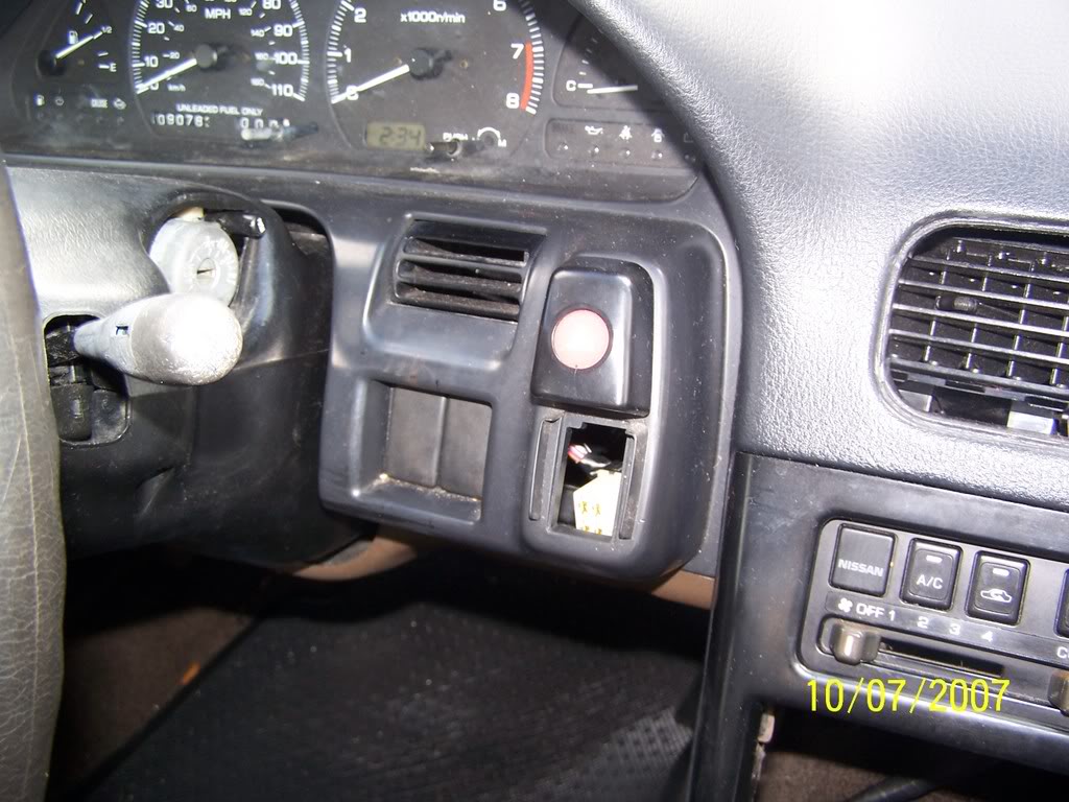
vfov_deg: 37.7
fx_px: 1174
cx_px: 534
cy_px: 401
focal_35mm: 38
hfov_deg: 49.0
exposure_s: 1/60
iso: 80
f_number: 2.8
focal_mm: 6.3
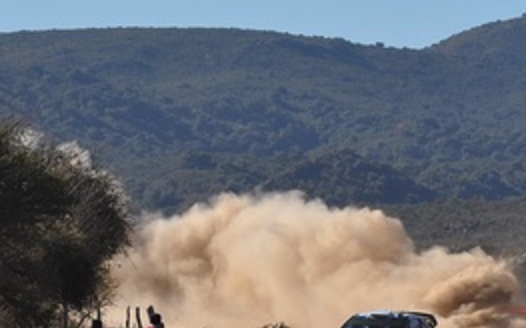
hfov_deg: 4.5
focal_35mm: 465
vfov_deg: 2.8
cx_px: 332
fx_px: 6662
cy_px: 188
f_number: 7.1
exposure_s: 1/500
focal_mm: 200
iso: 200
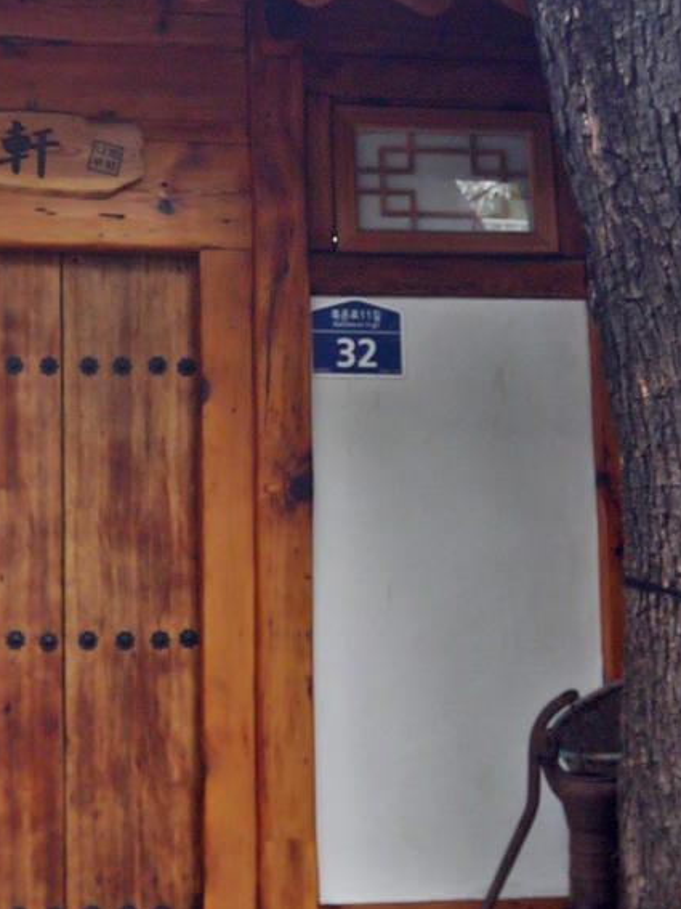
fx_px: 2073
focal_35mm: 79
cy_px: 457
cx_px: 187
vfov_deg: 24.7
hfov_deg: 18.6
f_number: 3.5
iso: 160
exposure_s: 1/80
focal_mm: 14
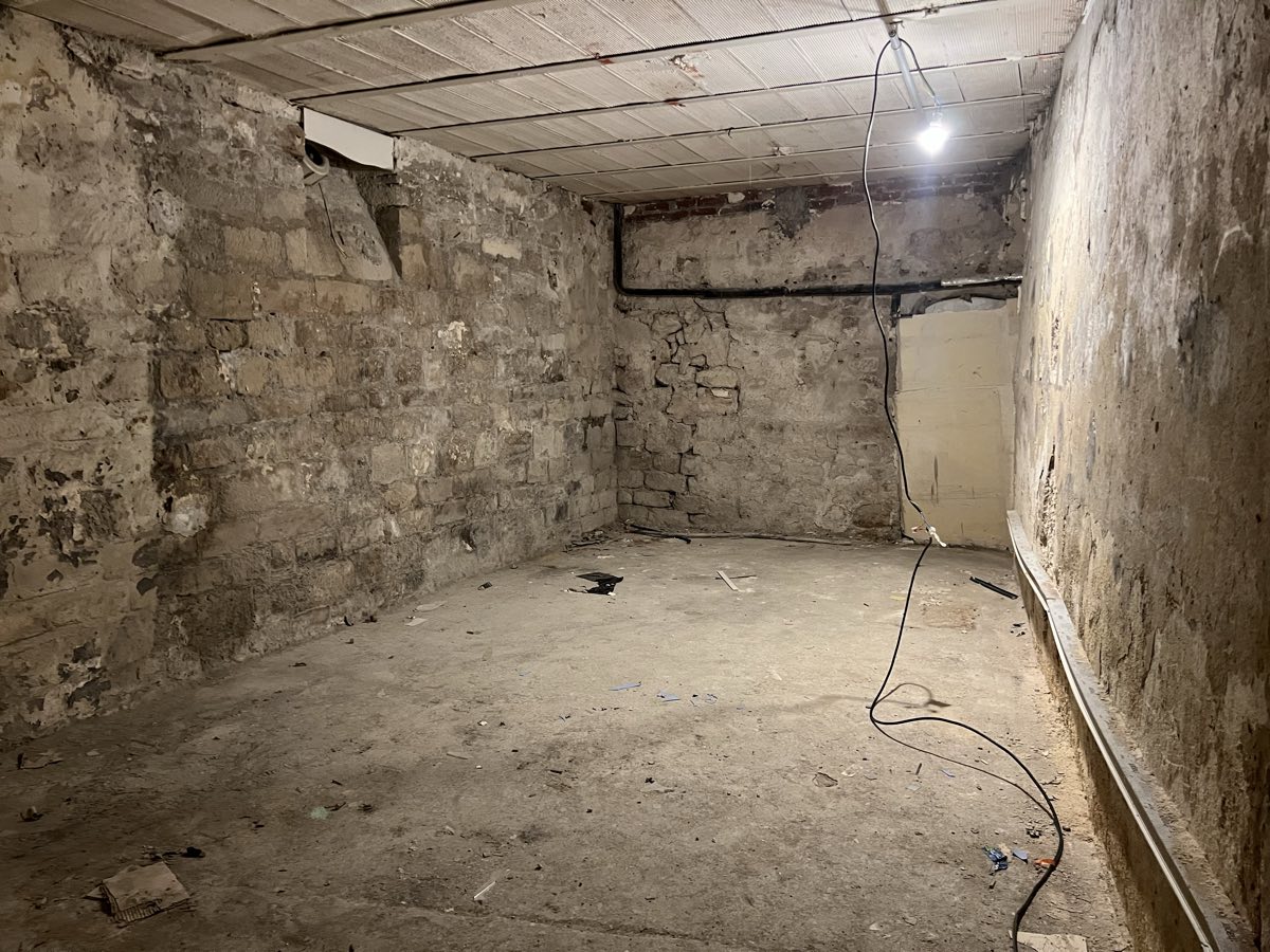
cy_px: 476
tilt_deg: -7.2
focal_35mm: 26
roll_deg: +1.1
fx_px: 954
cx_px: 635
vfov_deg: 53.1
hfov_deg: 67.3
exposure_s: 1/33
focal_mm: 5.7
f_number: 1.5
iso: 400
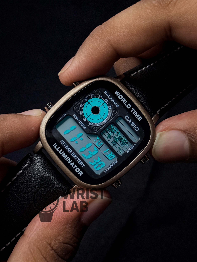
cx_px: 98
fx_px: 364
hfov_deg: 30.3
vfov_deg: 39.7
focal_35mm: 48
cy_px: 131
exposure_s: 1/30
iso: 640
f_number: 1.8
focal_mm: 6.76
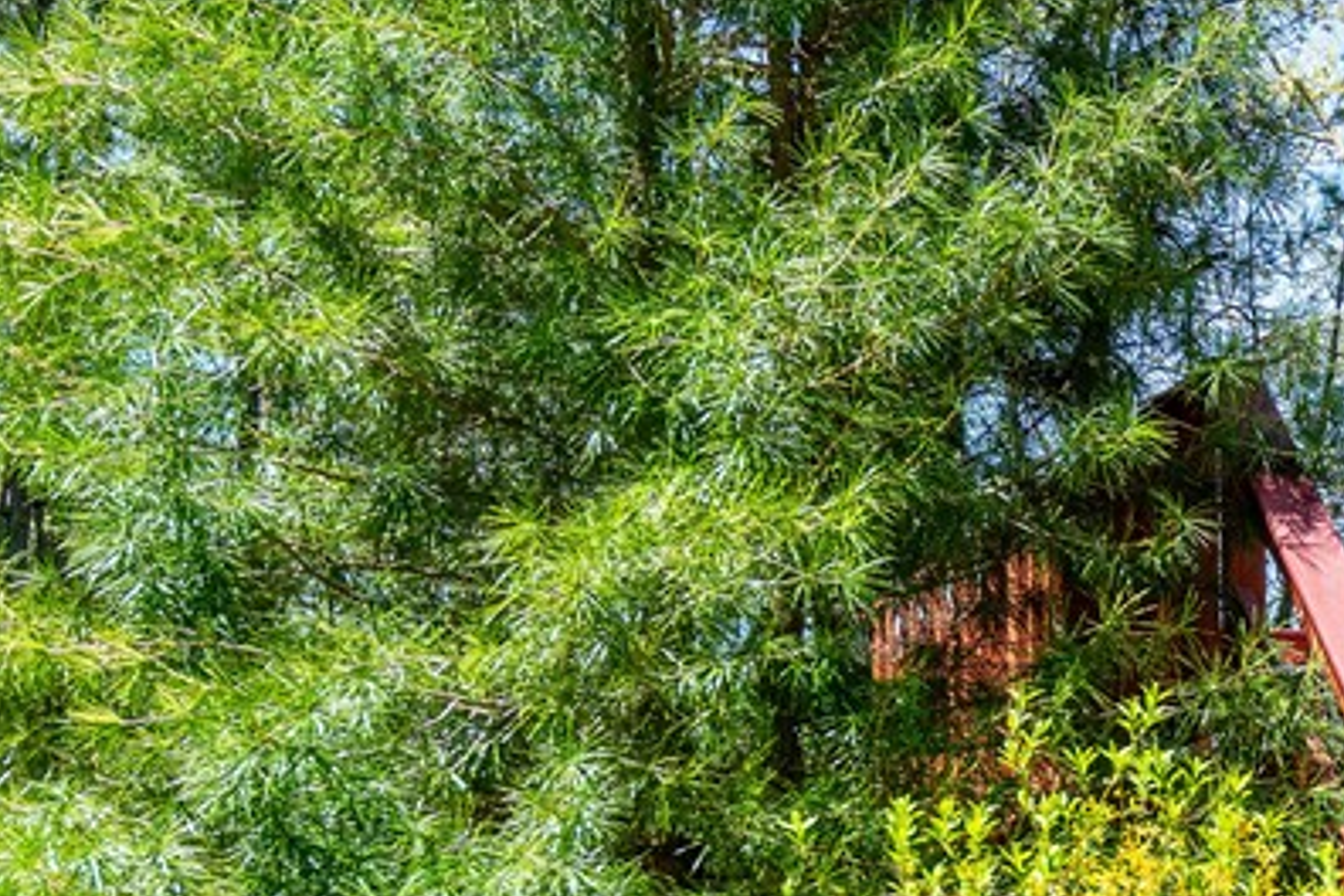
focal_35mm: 96
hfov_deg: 19.6
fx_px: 3584
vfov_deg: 13.9
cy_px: 988
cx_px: 1724
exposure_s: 1/160
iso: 100
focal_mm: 35
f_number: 6.3
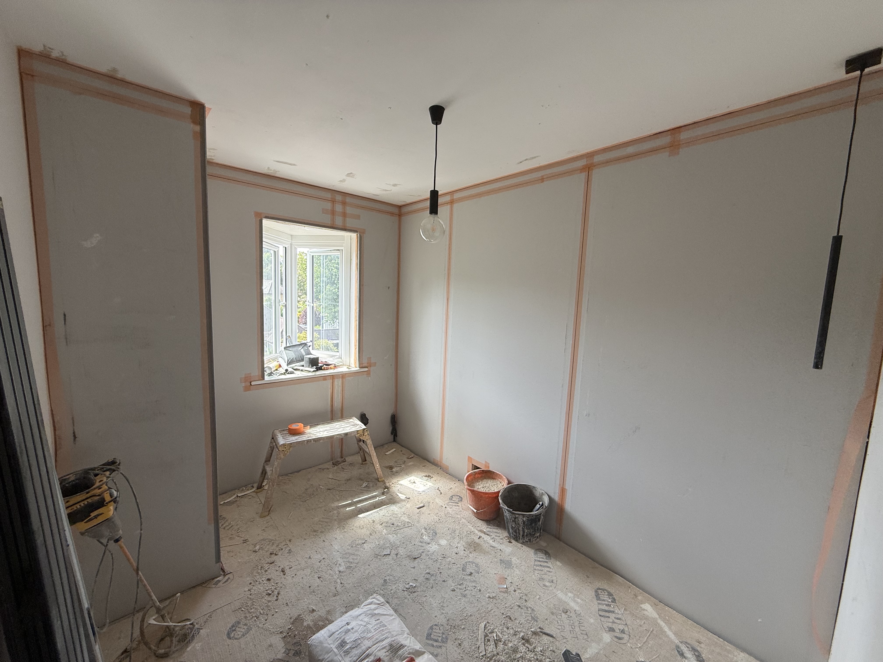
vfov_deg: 85.7
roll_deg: -2.6
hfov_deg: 102.1
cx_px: 442
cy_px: 331
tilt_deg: -5.5
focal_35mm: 14
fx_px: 357
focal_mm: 2.22
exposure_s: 1/127
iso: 64
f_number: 2.2
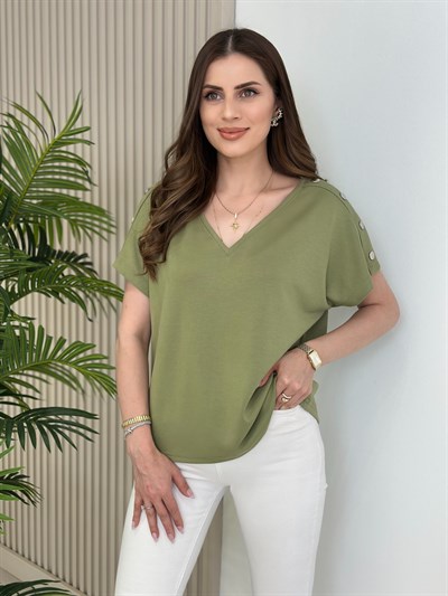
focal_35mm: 48
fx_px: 828
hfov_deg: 30.3
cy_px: 298
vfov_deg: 39.6
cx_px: 224
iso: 80
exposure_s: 1/251
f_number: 1.78
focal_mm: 6.86
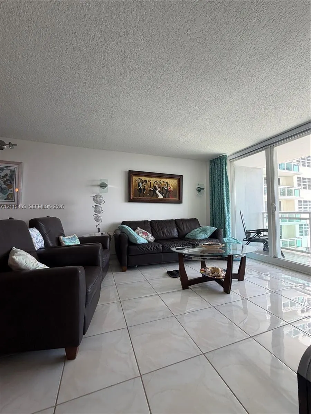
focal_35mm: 14
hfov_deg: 85.7
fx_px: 168
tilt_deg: +2.3
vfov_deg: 102.1
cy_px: 207
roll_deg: +0.3
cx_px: 156
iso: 80
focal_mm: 2.22
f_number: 2.2
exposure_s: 1/121
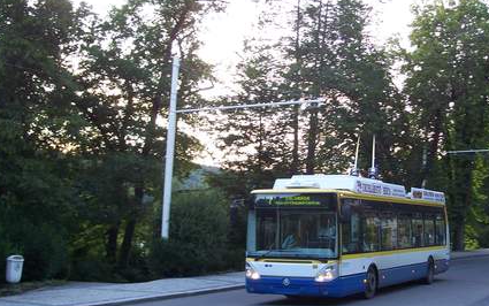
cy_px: 188
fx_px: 787
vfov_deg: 22.0
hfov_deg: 34.4
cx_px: 300
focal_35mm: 59
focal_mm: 7.8
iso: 125
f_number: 2.8
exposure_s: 1/30
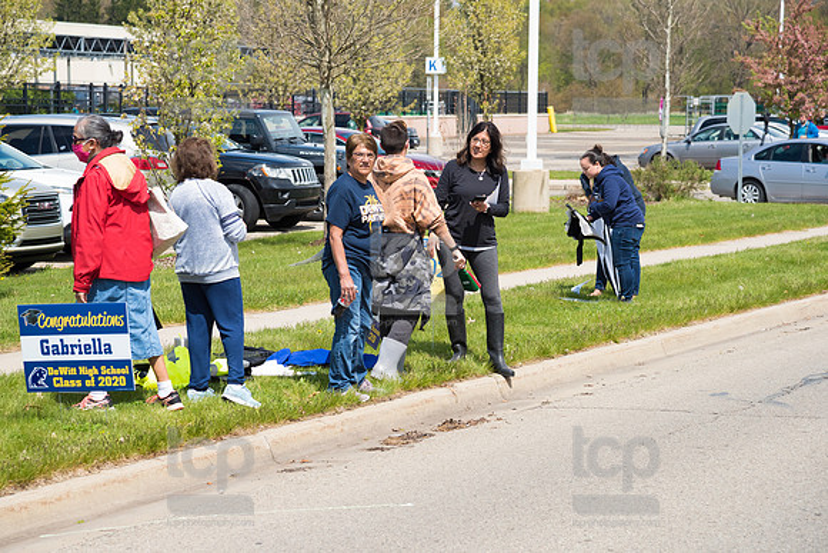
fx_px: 2761
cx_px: 414
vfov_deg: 11.4
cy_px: 276
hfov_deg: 17.1
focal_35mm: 120
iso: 1000
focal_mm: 120
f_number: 7.1
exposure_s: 1/1600
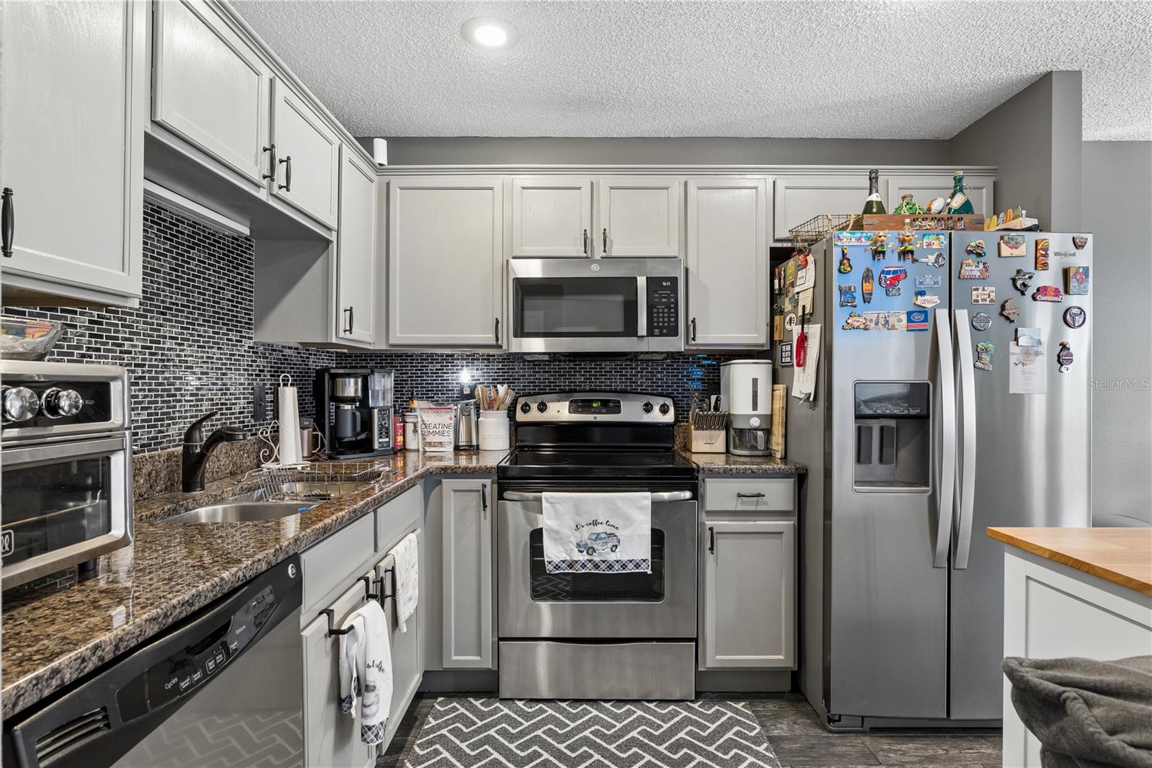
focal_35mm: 17
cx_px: 576
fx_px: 544
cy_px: 384
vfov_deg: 70.4
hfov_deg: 93.3
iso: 1000
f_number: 9
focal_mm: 17
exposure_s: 1/10
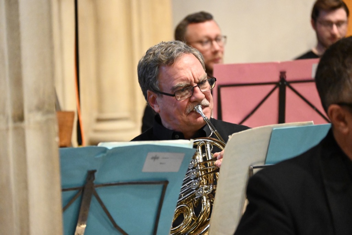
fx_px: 2639
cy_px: 118
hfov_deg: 7.6
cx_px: 176
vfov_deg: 5.1
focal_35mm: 270
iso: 12800
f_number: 5.6
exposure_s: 1/125
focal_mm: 180
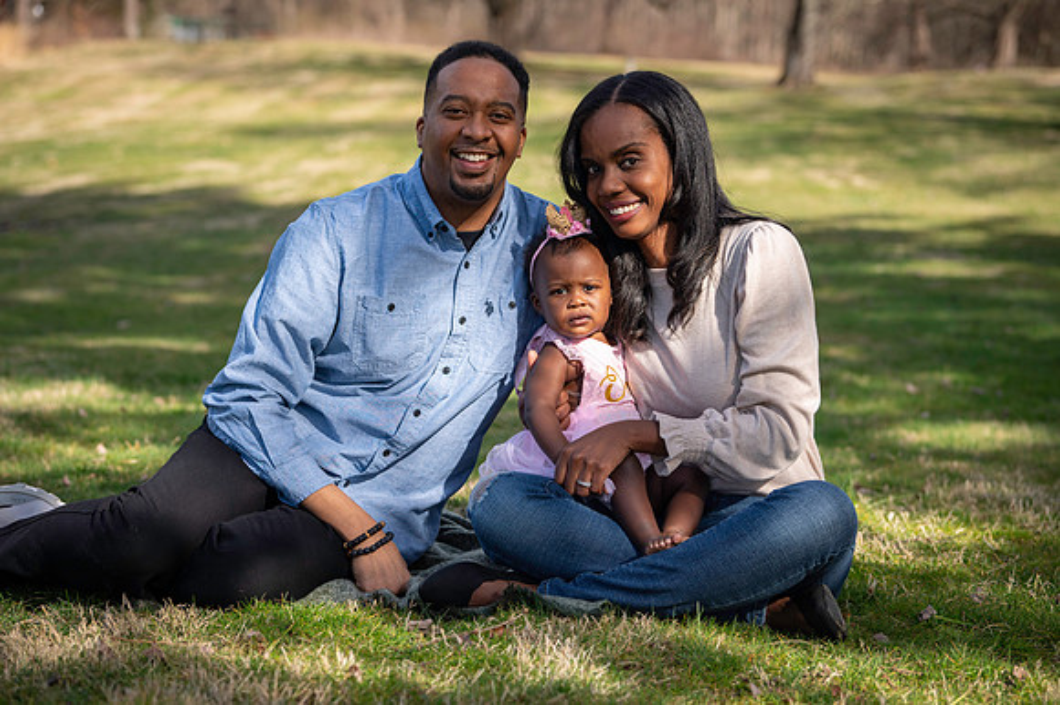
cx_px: 530
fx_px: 2060
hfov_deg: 28.9
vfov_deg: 19.4
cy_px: 352
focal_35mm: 70
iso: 250
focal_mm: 70
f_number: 4
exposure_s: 1/1250
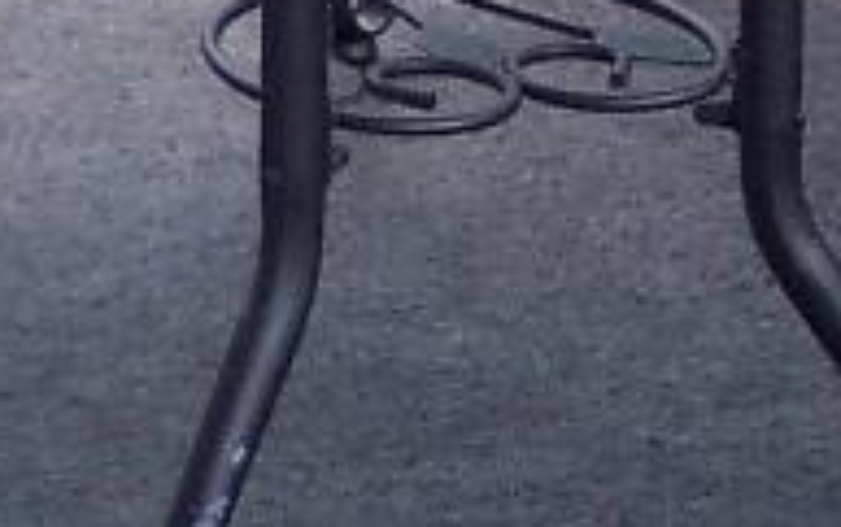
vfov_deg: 4.7
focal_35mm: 269
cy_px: -954
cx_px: -44
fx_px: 6171
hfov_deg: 7.8
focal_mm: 8
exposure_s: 1/125
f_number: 2.8
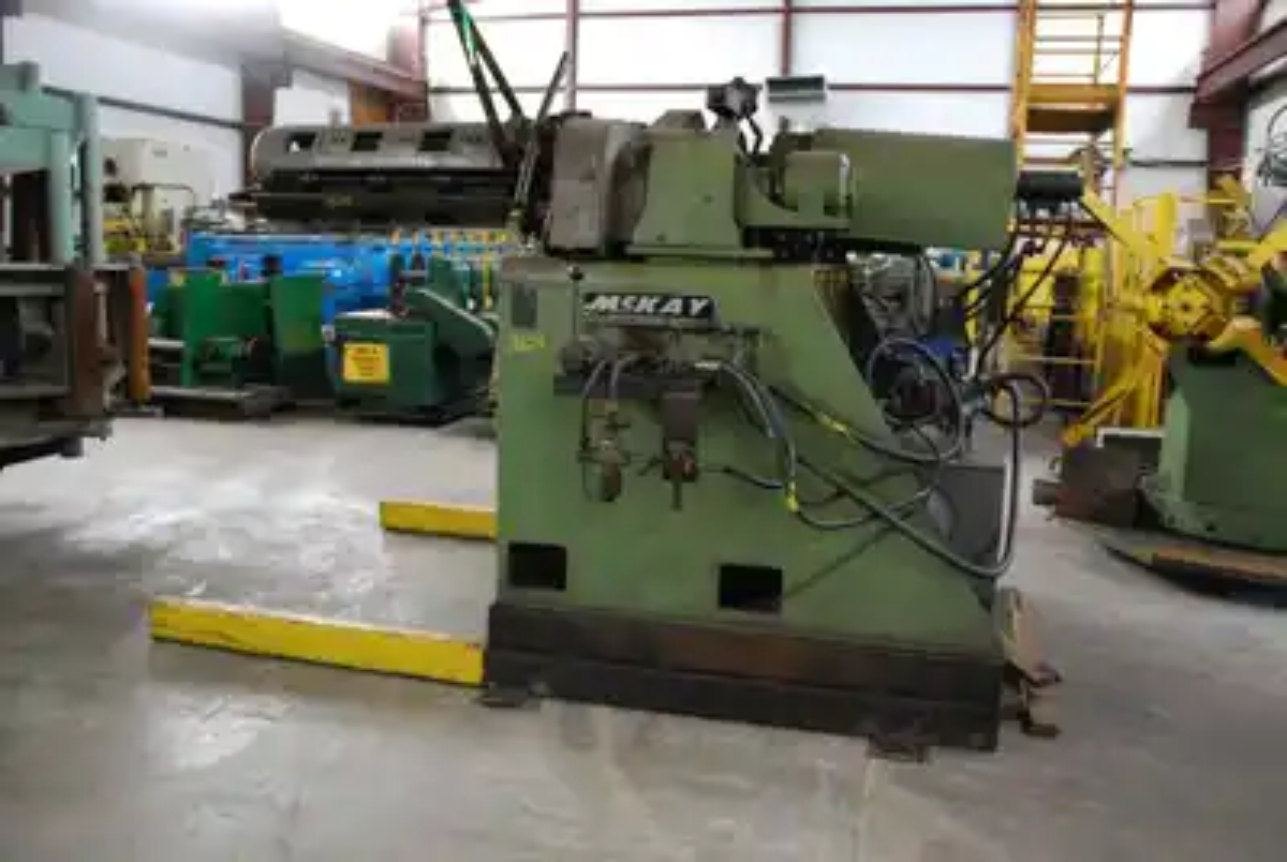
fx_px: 1128
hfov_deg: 59.4
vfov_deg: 41.8
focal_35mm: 32
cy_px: 431
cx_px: 644
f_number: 3.8
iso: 1600
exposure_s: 1/10
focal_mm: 21
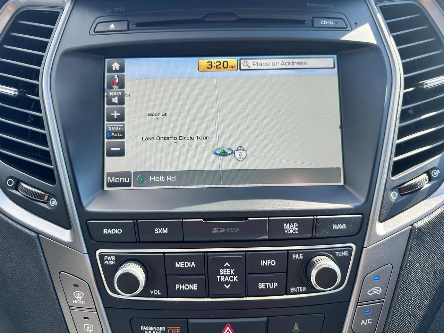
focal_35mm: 24
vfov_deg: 56.8
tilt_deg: -26.4
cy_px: 166
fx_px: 308
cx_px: 222
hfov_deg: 71.6
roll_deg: +0.2
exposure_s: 1/213
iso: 64
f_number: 1.78
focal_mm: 6.86
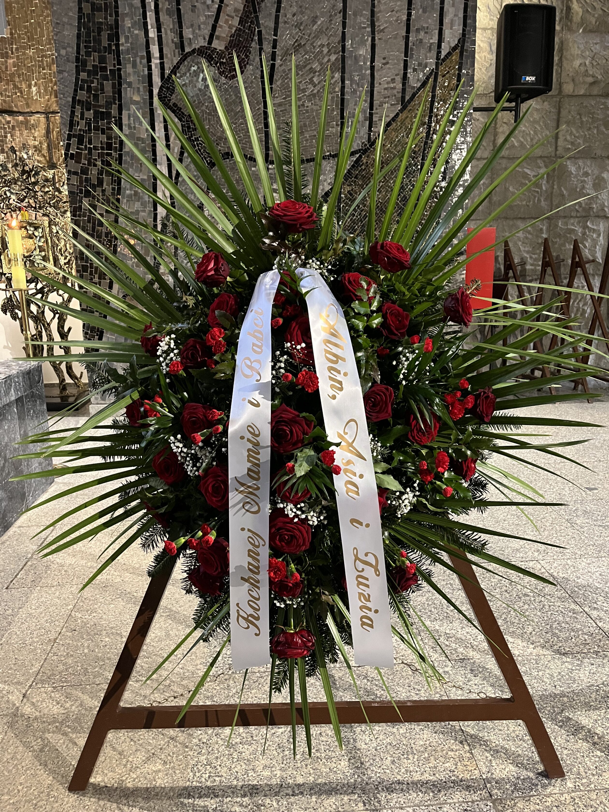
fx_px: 610
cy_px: 406
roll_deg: +1.2
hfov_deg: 53.1
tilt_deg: -13.7
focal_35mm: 26
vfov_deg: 67.3
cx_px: 304
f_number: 1.6
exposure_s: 1/33
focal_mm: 5.1
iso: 500
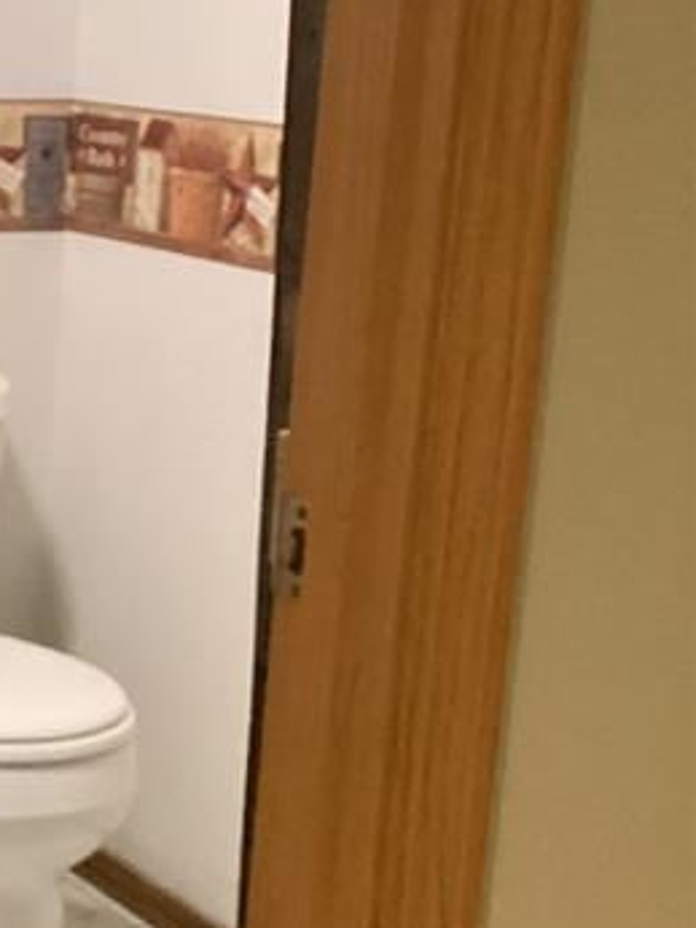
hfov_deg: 15.0
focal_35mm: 92
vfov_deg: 21.3
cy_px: 576
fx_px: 2465
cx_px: -333
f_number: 2.4
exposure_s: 1/30
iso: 500
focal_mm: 3.3
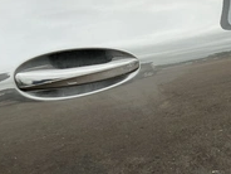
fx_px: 407
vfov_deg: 23.6
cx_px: 202
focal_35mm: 61
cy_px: 142
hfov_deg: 30.5
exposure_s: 1/151
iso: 20
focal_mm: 3
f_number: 1.8
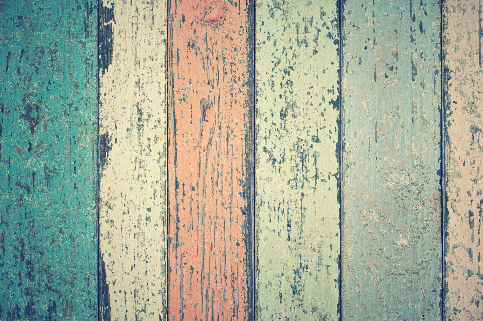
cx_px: 242
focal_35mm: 50
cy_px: 160
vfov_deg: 27.0
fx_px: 670
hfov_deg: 39.6
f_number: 8
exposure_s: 1/160
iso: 400
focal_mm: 50
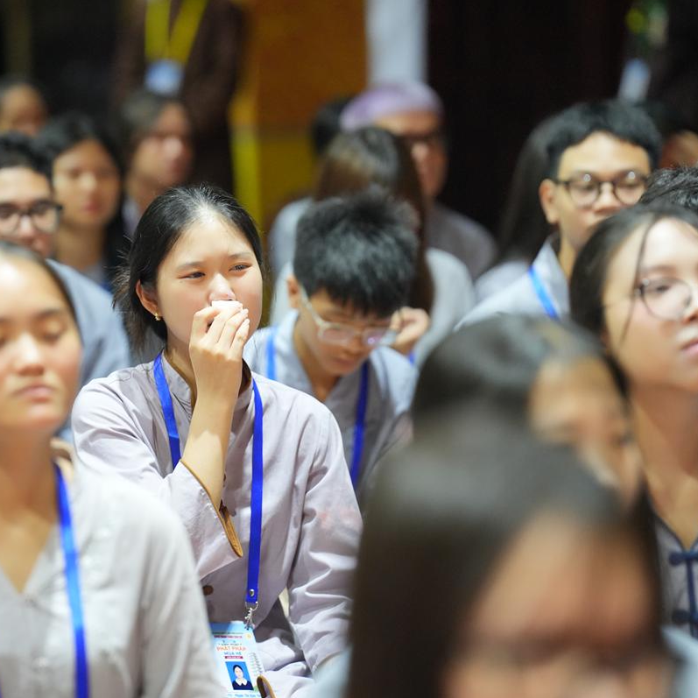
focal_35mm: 256
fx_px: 5840
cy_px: 349
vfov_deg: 6.8
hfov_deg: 6.8
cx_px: 235
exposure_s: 1/100
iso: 4000
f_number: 3.5
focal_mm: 200
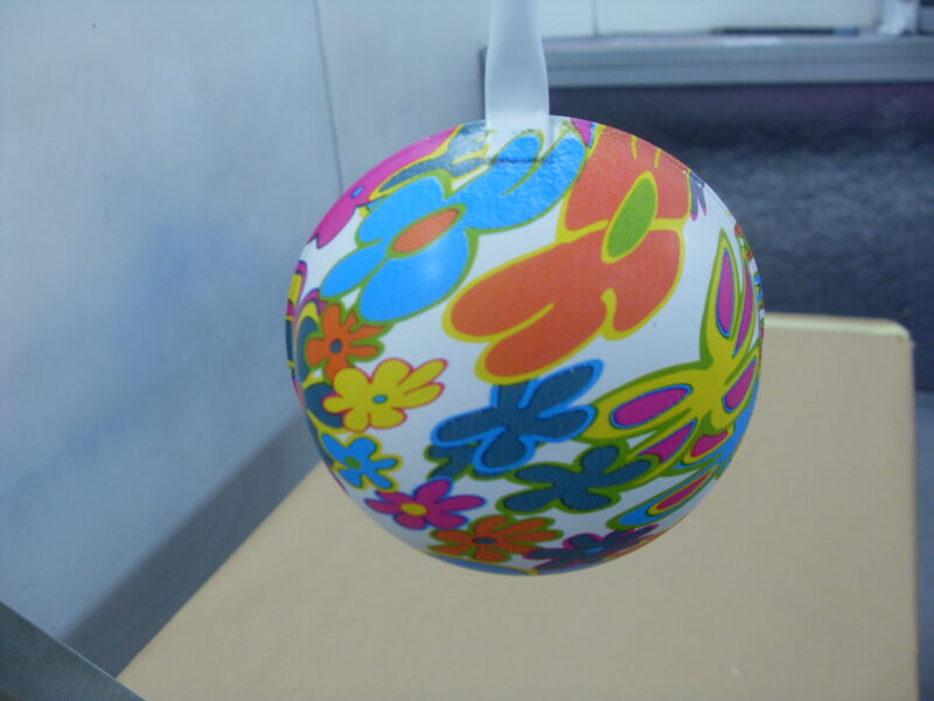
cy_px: 350
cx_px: 467
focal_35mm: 35
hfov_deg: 52.6
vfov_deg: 40.7
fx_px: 944
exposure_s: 1/60
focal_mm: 6.3
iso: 100
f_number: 2.8
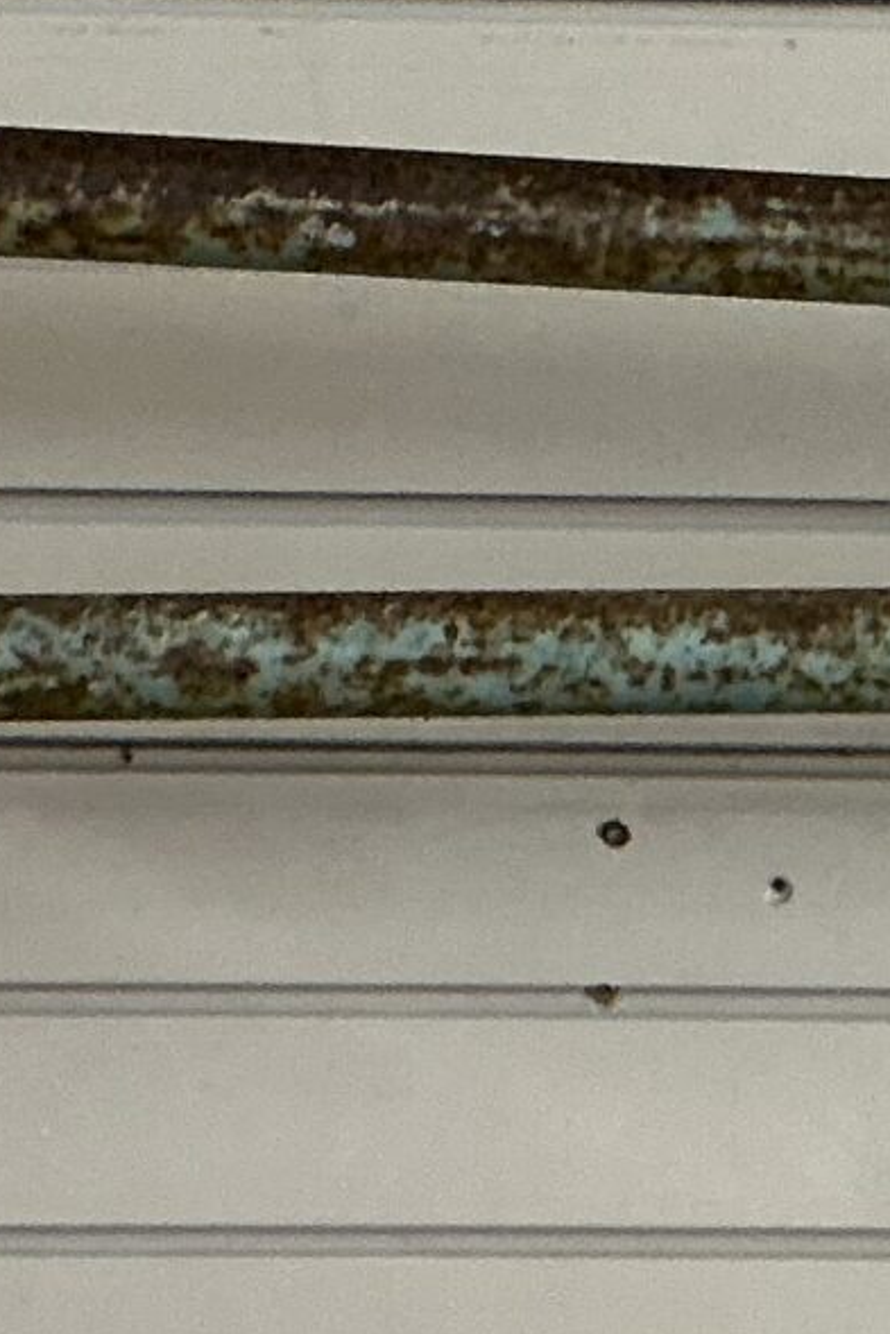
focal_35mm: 131
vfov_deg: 15.6
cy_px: 383
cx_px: 874
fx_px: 4855
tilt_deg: -9.5
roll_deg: -1.3
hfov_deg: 10.4
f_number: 1.8
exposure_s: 1/60
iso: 125
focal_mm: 3
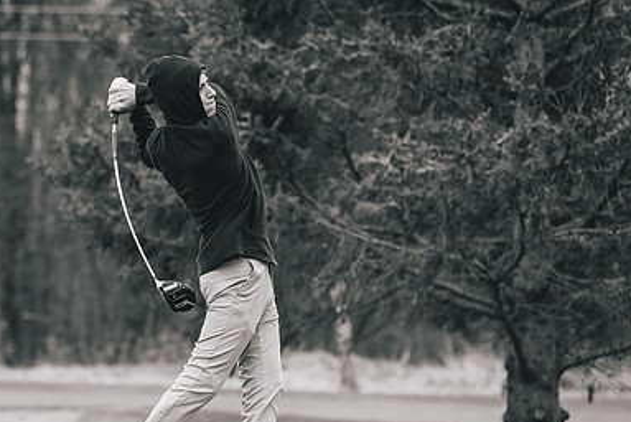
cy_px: 278
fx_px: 2947
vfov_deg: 8.2
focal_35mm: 168
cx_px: 176
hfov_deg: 12.2
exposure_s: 1/3200
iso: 640
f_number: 2.8
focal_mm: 107
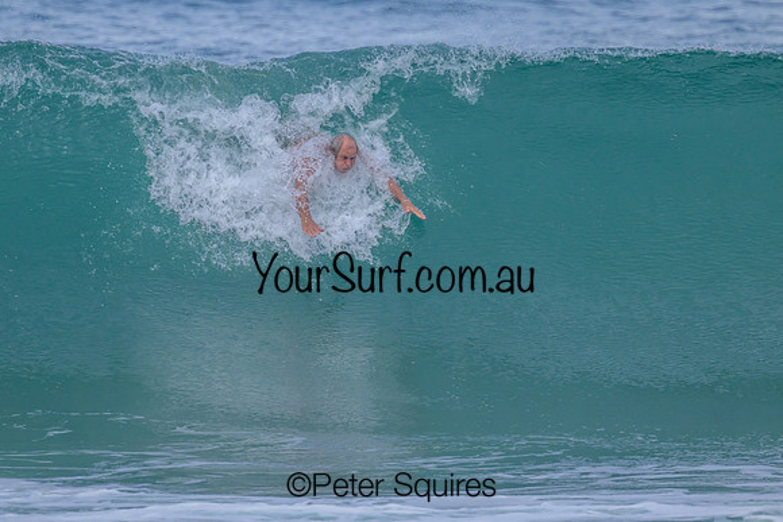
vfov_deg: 1.4
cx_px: 336
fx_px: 20784
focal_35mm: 955
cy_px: 217
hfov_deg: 2.2
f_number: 11
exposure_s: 1/2000
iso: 1100
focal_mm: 800
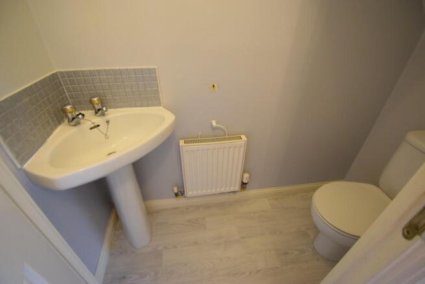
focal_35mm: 15
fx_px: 177
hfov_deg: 100.4
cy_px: 142
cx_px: 212
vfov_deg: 77.4
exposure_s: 1/60
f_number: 3.5
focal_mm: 10
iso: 900
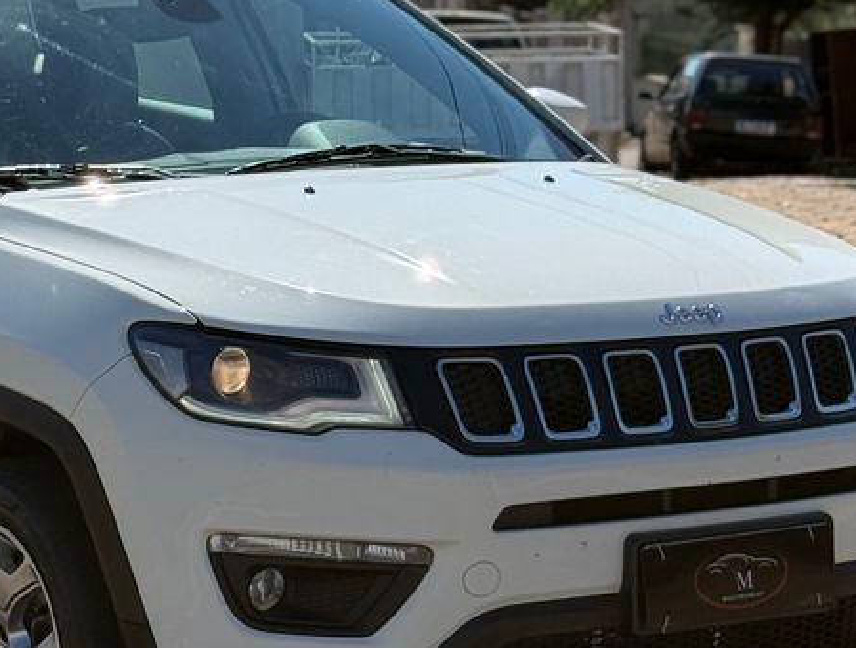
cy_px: 287
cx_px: 215
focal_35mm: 102
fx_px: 2530
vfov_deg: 14.6
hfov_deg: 19.1
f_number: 1.78
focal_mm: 6.76
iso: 80
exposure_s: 1/7143
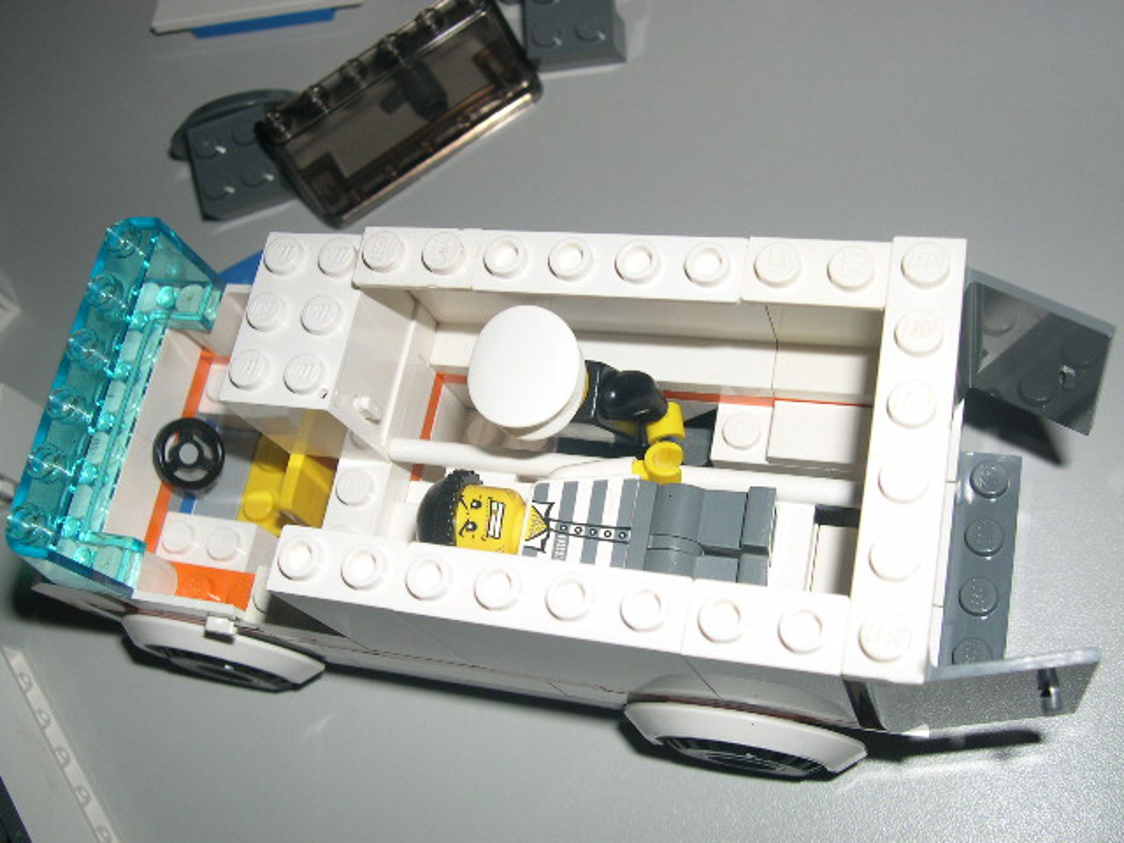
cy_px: 422
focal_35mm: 38
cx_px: 562
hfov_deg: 49.0
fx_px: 1234
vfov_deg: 37.7
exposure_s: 1/60
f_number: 7.6
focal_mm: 8
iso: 100
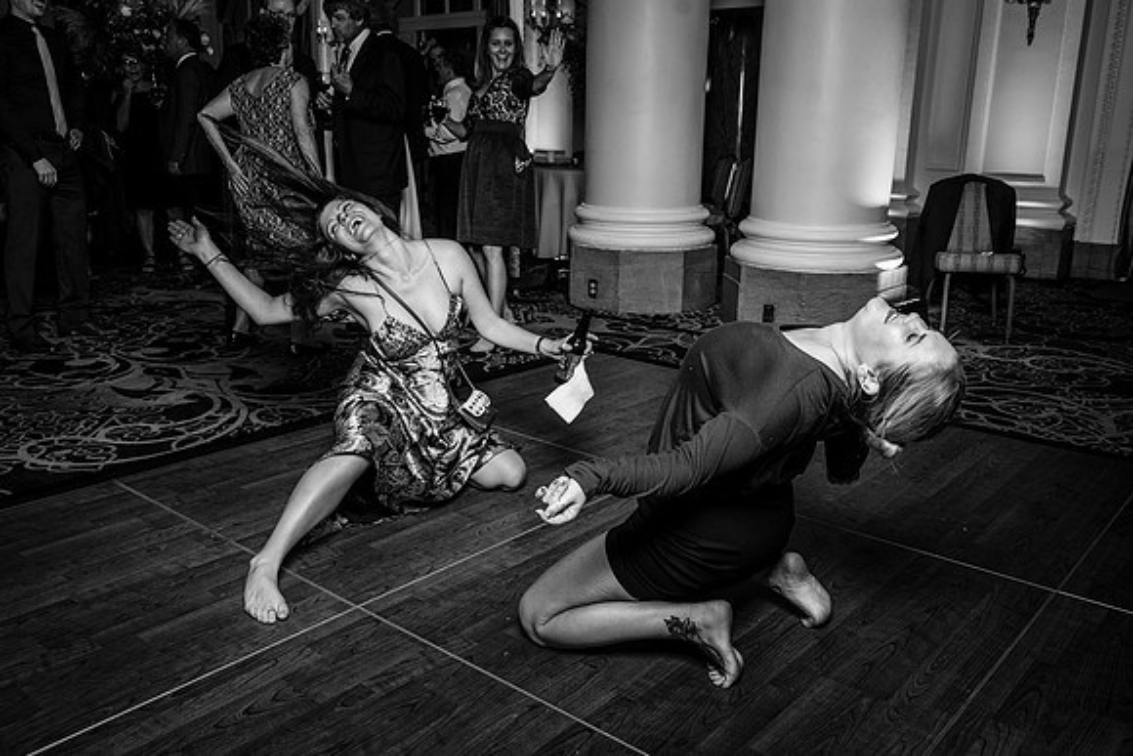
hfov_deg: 62.2
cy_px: 378
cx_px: 566
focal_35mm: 30
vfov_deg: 43.9
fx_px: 938
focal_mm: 29
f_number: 5.6
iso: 2000
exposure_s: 1/200
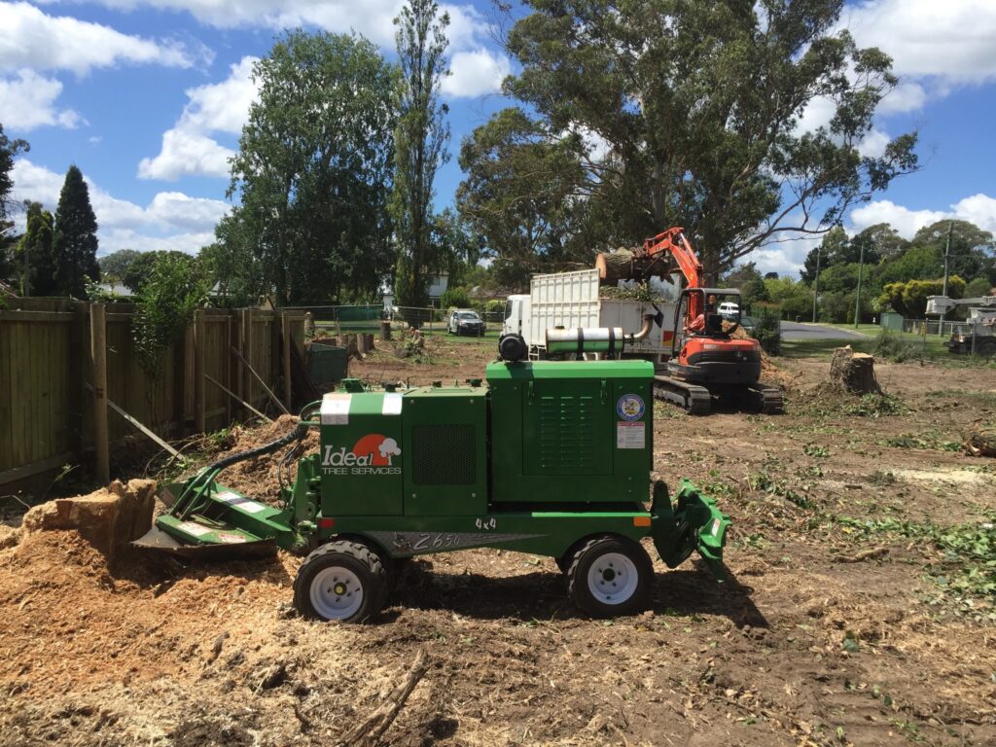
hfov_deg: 61.7
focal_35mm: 29
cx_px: 498
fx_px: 834
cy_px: 374
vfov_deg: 48.2
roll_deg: -3.3
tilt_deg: -5.0
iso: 32
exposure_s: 1/1883
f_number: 2.2
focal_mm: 4.15
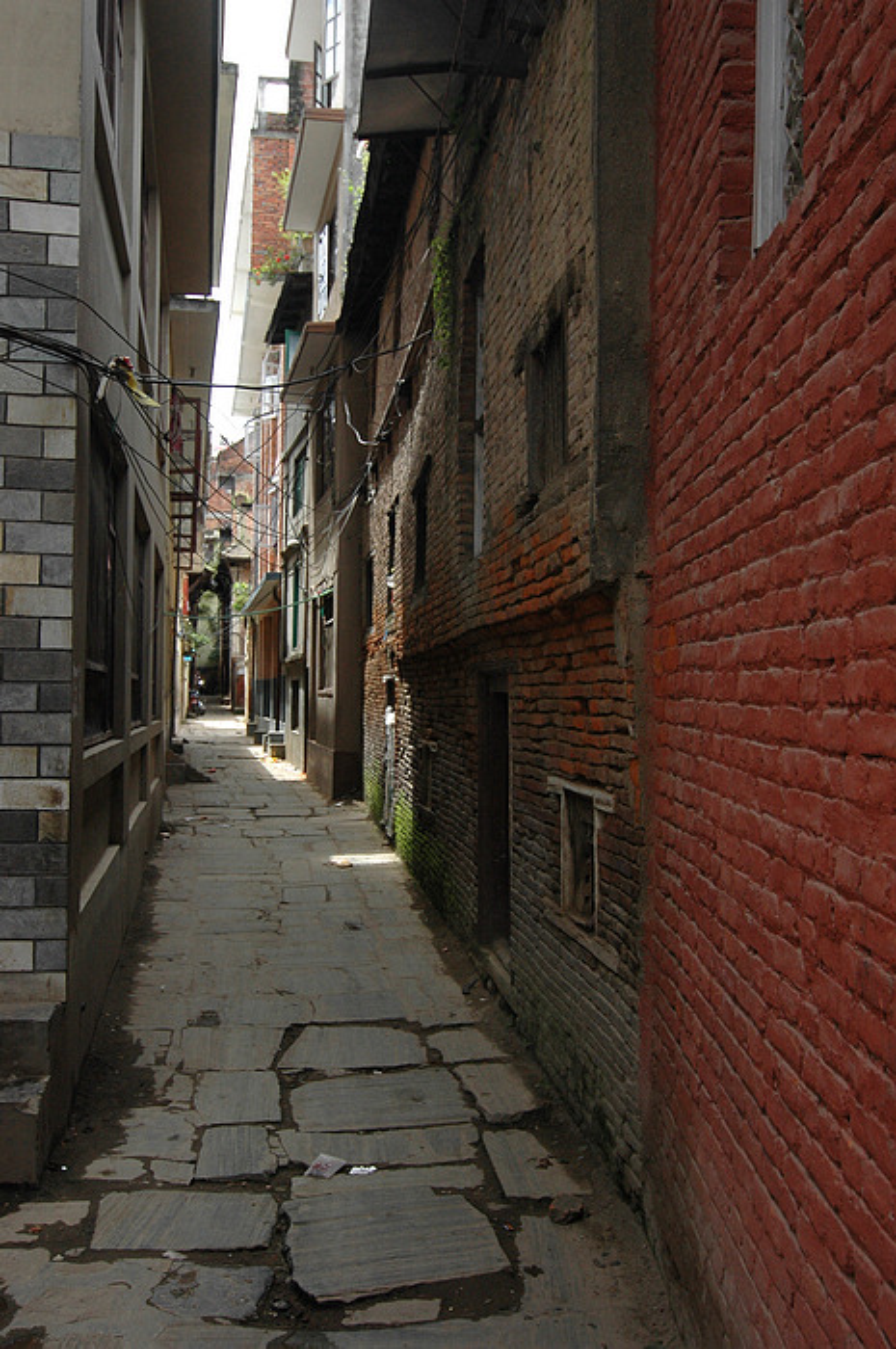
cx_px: 448
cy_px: 674
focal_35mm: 36
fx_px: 1347
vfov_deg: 53.2
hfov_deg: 36.8
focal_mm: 24
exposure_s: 1/320
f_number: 4
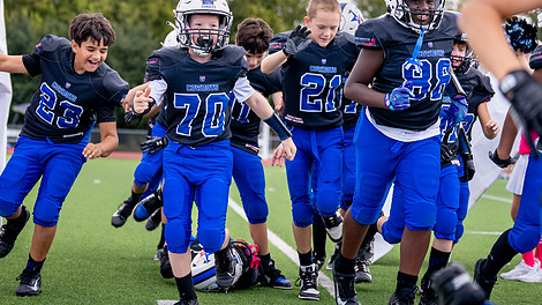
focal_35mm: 106
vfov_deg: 11.4
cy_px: 74
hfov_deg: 20.2
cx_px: 214
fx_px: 1523
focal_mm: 70
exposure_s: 1/2000
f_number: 2.8
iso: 250
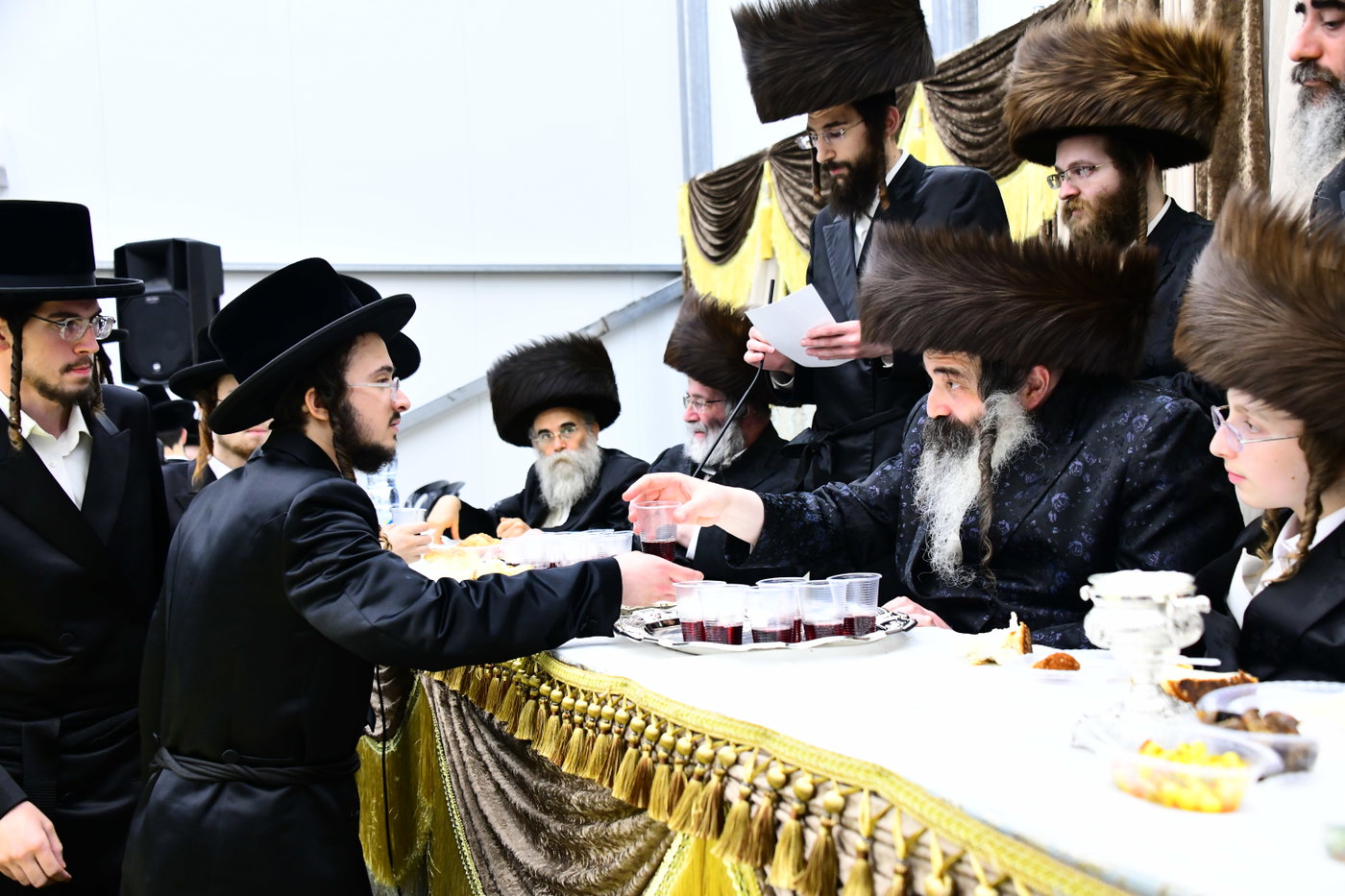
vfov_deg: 33.4
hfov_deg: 48.5
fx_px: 1494
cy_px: 448
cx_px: 672
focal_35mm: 40
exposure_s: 1/200
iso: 3200
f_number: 5.6
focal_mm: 40
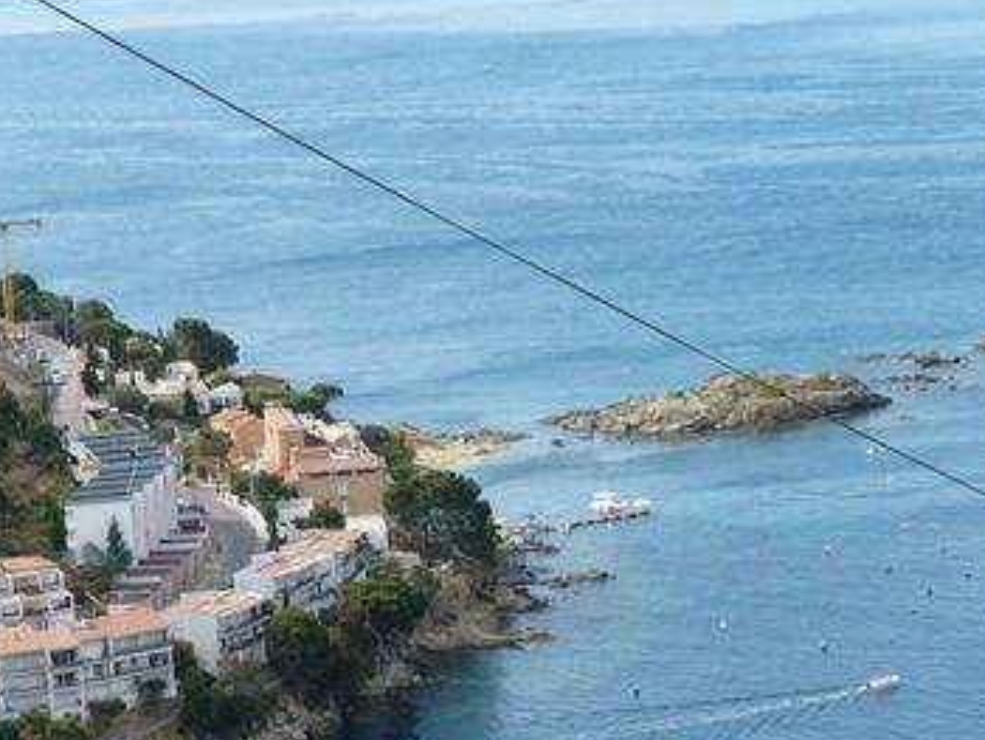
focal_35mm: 161
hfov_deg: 12.2
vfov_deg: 9.2
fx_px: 4584
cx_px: 158
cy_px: 582
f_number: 5
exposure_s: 1/250
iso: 80
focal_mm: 16.7
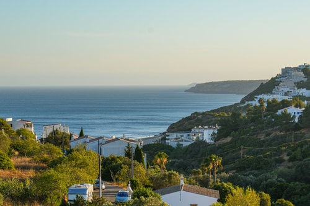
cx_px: 155
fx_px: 603
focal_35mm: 70
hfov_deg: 28.9
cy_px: 103
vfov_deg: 19.4
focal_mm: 70
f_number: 8
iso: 100
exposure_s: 1/200
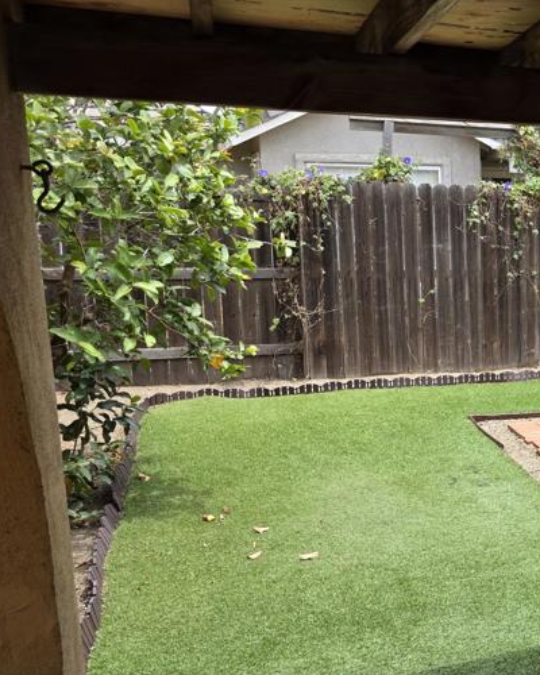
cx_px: 678
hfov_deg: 27.9
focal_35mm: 46
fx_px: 919
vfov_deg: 40.3
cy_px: 356
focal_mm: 6.3
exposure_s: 1/1751
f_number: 1.7
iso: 80
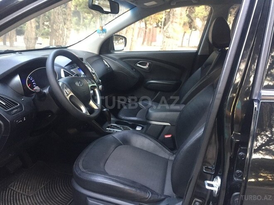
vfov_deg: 48.2
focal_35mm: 29
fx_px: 230
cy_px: 102
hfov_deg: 61.7
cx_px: 137
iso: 250
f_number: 2.2
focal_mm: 4.15
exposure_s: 1/33
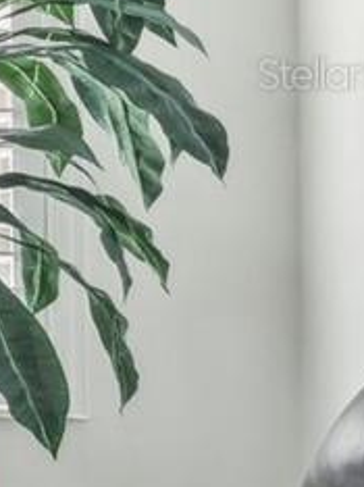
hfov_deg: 7.4
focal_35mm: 92
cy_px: 74
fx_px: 1292
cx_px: -1221
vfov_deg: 21.0
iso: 400
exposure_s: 1/50
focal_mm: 14
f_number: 8
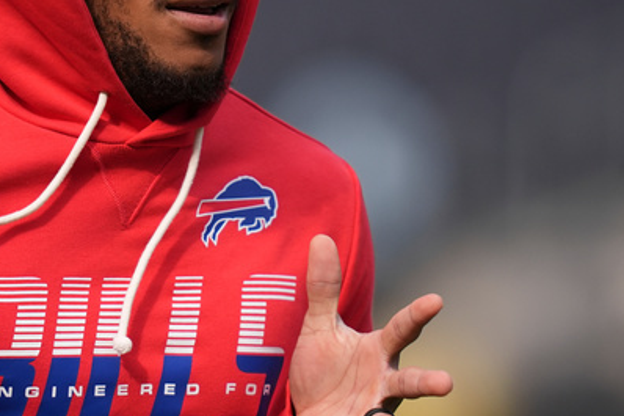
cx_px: 152
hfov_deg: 2.0
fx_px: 17845
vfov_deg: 1.3
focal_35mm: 1030
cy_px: 272
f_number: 2.8
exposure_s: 1/1600
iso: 500
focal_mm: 400
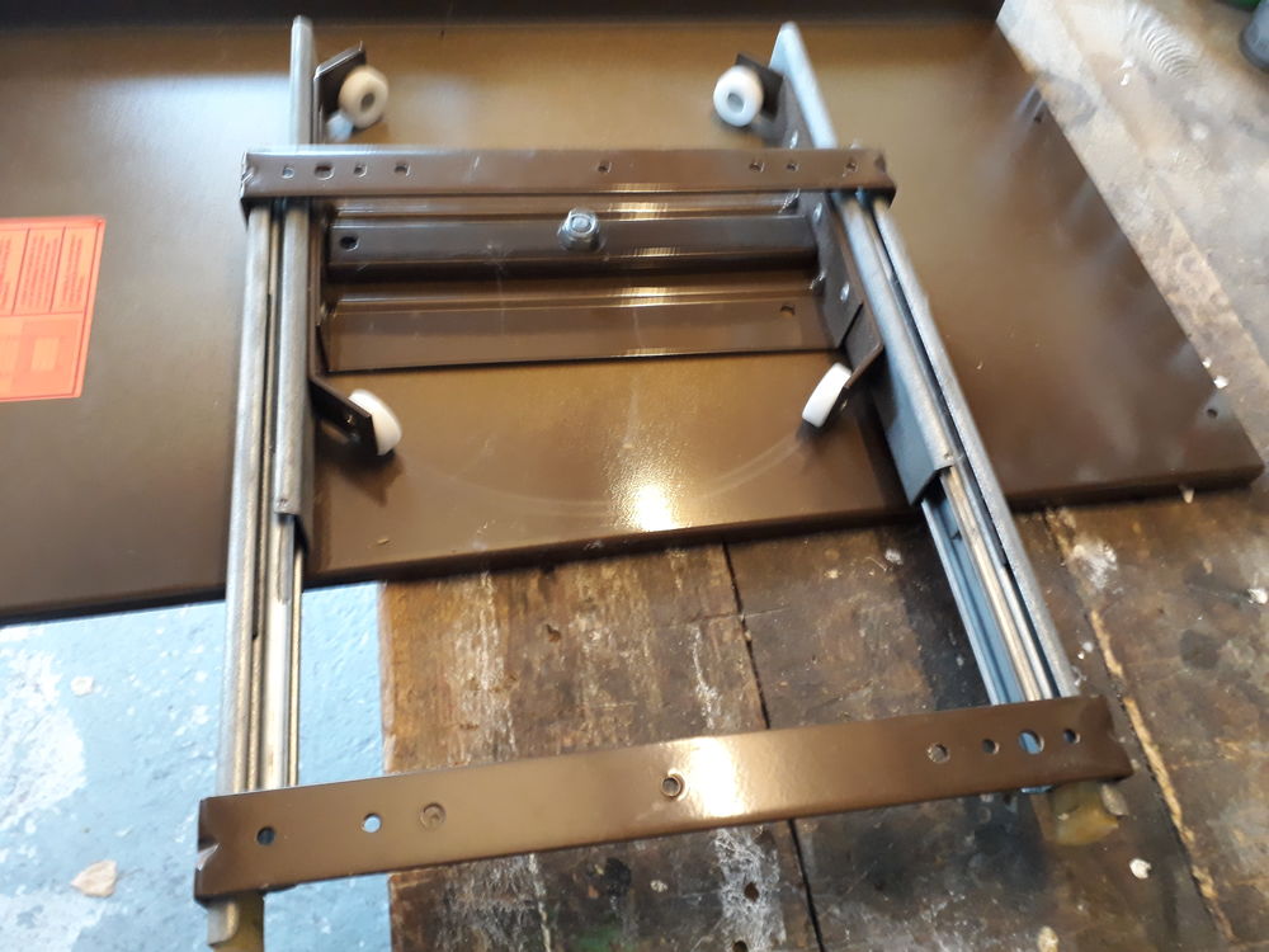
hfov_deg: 65.3
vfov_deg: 51.4
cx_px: 634
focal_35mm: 27
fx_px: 990
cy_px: 476
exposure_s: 1/17
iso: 250
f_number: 1.9
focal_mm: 3.6
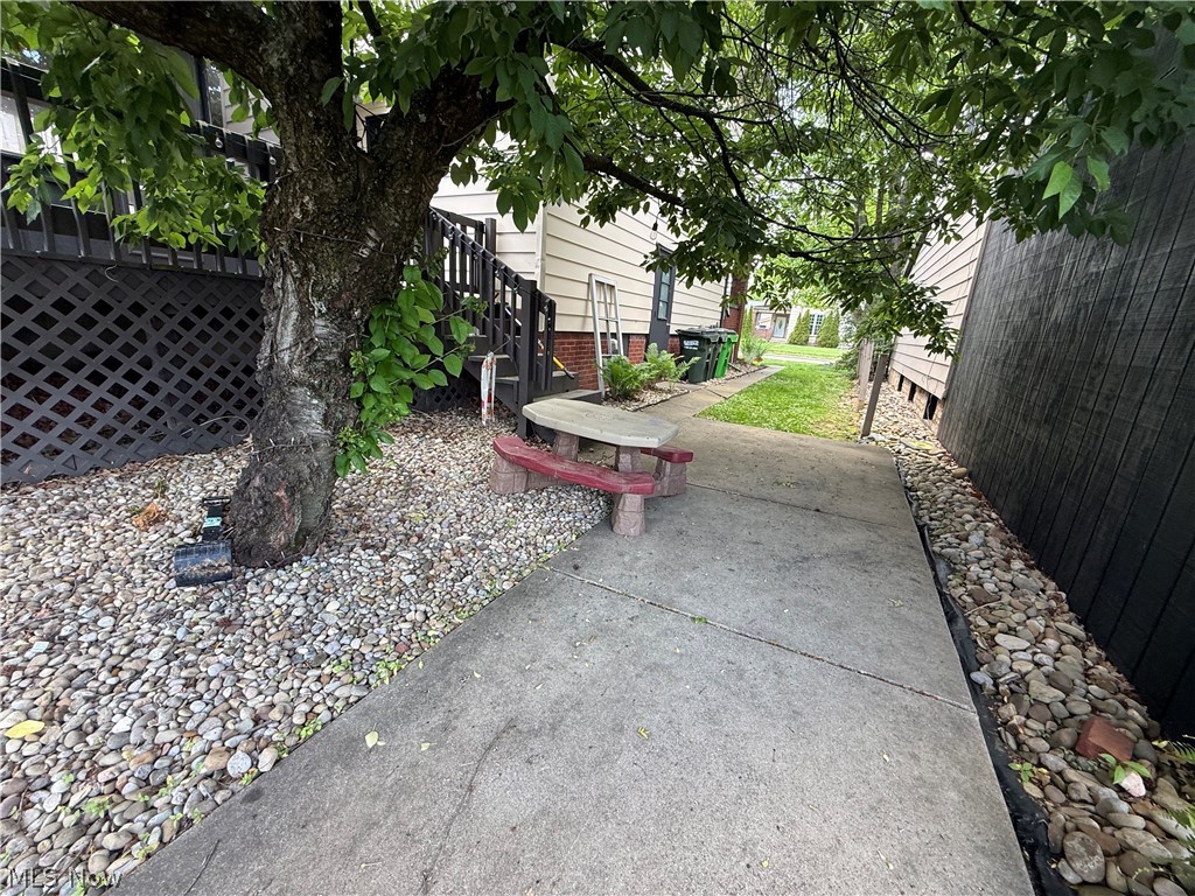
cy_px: 448
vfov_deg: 85.7
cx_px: 598
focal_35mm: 14
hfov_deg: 102.1
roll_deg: -2.7
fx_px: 483
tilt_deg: -14.6
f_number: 2.2
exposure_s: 1/99
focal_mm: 2.22
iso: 80
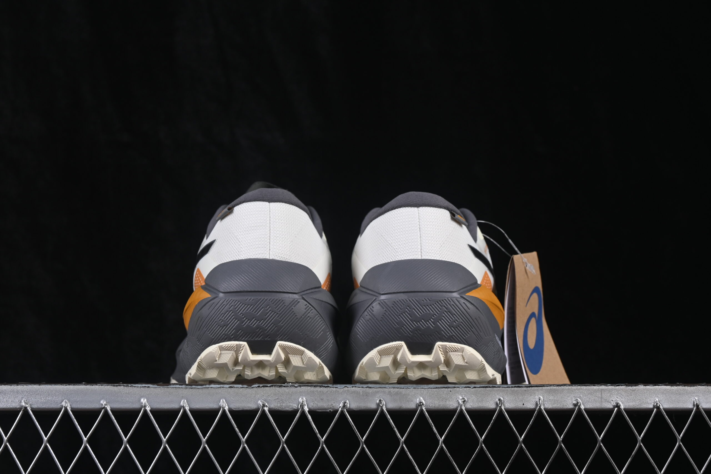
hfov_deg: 27.0
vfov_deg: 18.2
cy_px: 237
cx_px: 356
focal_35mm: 75
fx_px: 1481
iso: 160
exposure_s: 1/80
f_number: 8
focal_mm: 50
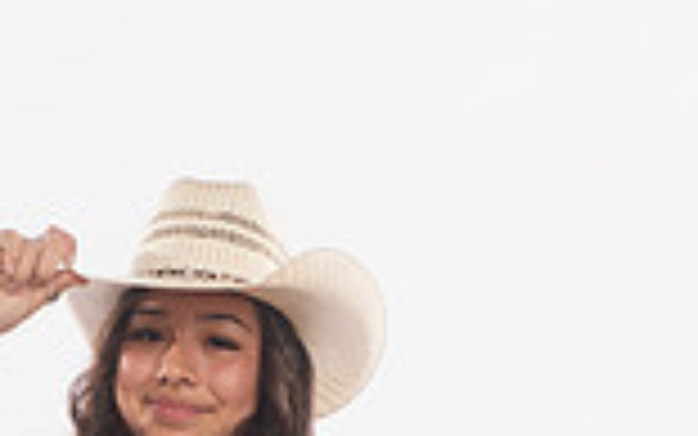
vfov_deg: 8.5
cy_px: 993
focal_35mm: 142
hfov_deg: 14.6
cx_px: 153
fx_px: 2702
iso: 250
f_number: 5.6
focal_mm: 48
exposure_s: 1/320
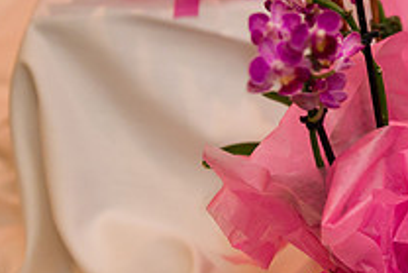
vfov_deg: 11.7
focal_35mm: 117
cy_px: 112
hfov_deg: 16.4
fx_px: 1327
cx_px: 559
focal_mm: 42
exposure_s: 1/125
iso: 1000
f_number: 3.2
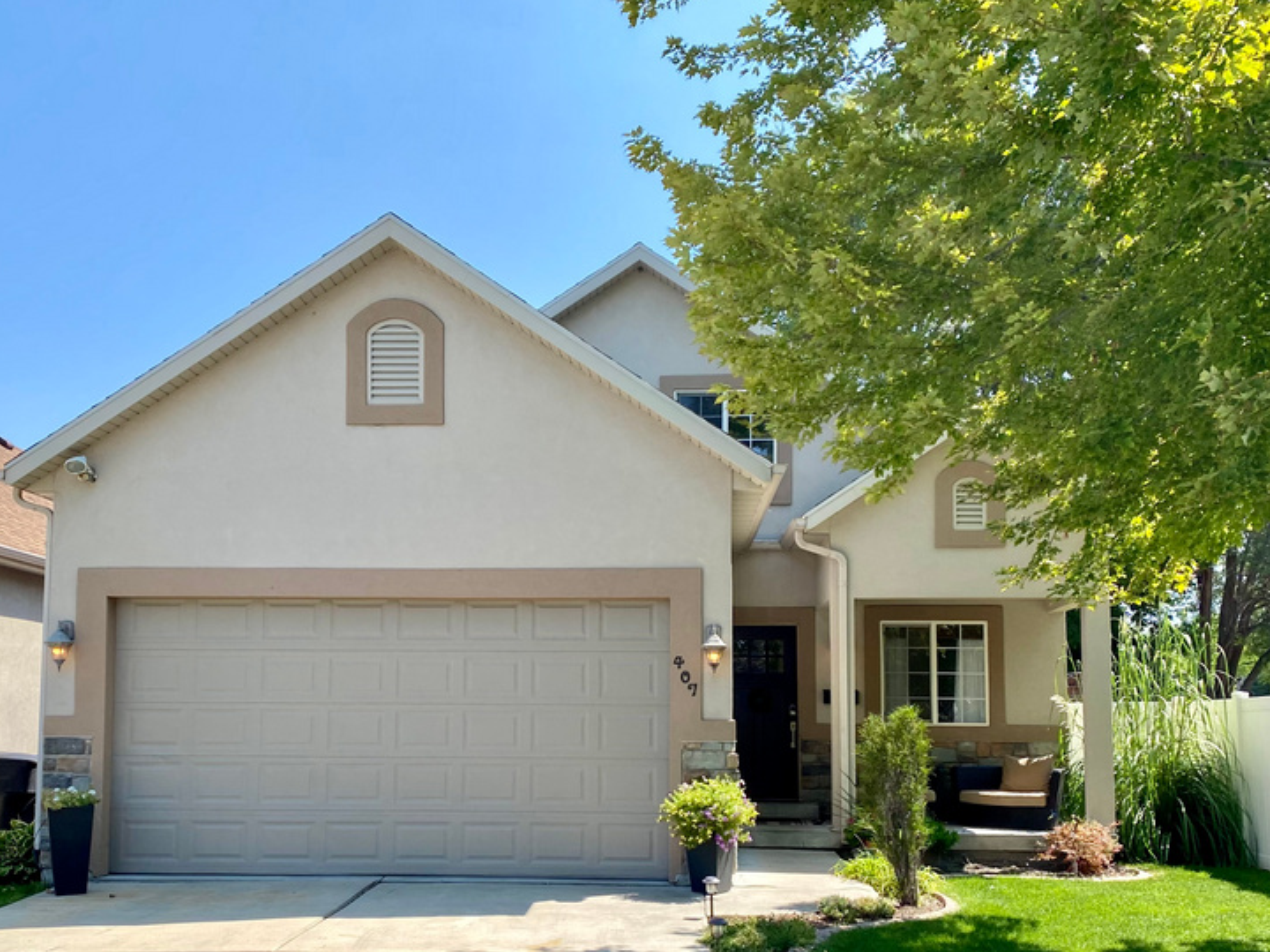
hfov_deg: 50.1
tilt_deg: +4.1
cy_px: 642
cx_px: 596
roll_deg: -0.6
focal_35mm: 37
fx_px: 1357
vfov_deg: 38.2
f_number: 1.8
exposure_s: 1/1447
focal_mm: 4.25
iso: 32
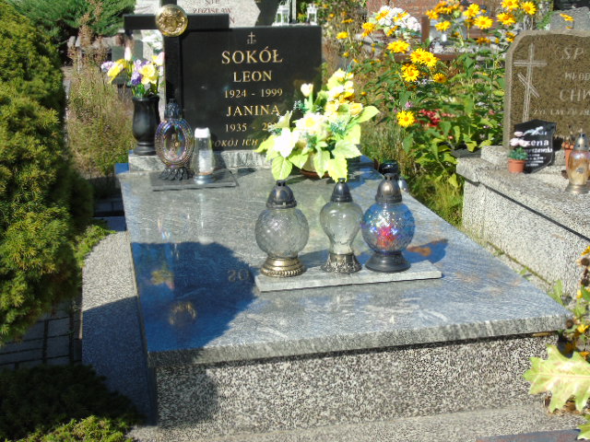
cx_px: 295
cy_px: 221
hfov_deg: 35.5
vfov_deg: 27.0
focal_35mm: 54
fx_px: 920
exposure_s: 1/400
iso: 80
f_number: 4.3
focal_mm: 9.6
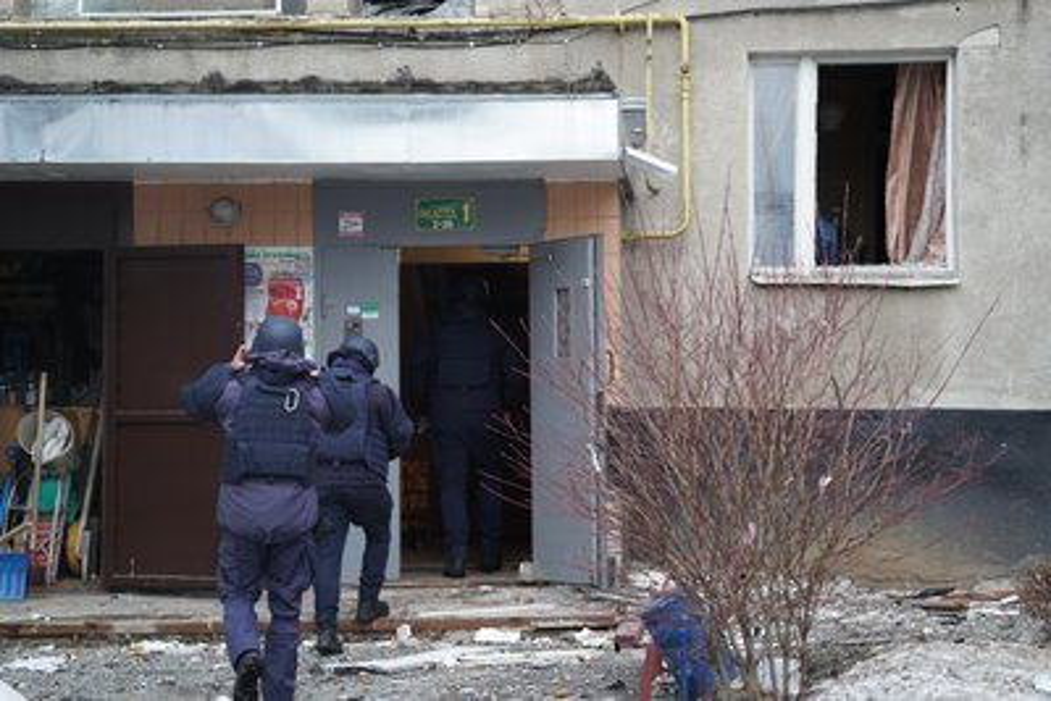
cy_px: 350
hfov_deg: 22.9
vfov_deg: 15.4
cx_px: 526
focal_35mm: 89
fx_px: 2599
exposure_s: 1/160
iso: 800
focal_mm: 89
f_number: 5
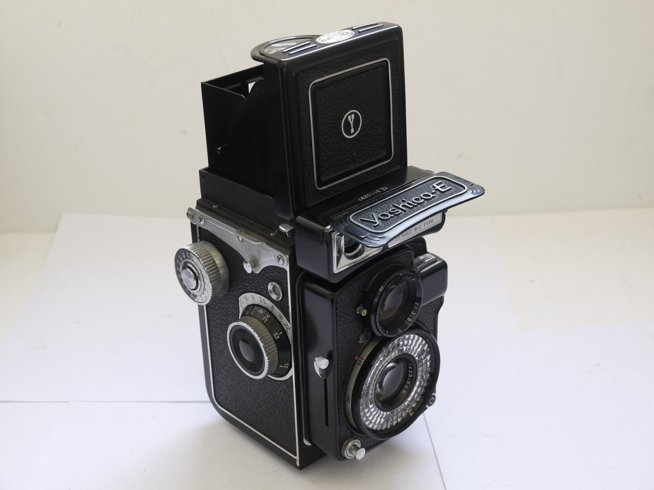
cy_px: 245
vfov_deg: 25.2
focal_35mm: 58
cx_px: 327
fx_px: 1096
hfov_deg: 33.2
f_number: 10
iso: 400
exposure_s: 1/13
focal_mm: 29
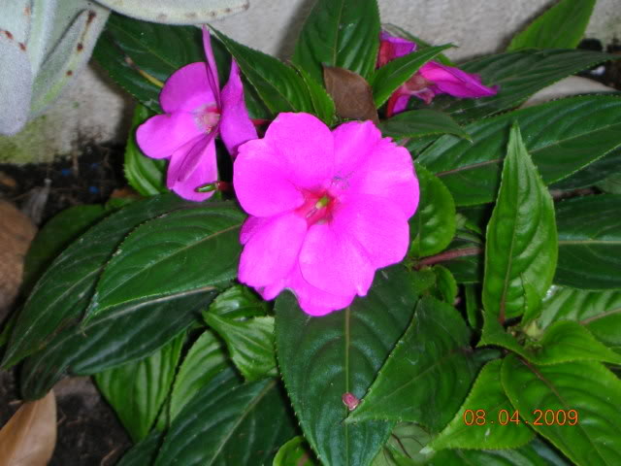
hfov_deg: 22.8
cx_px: 310
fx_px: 1543
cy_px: 233
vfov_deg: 17.2
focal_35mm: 86
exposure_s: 1/120
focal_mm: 14.3
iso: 50
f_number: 4.8
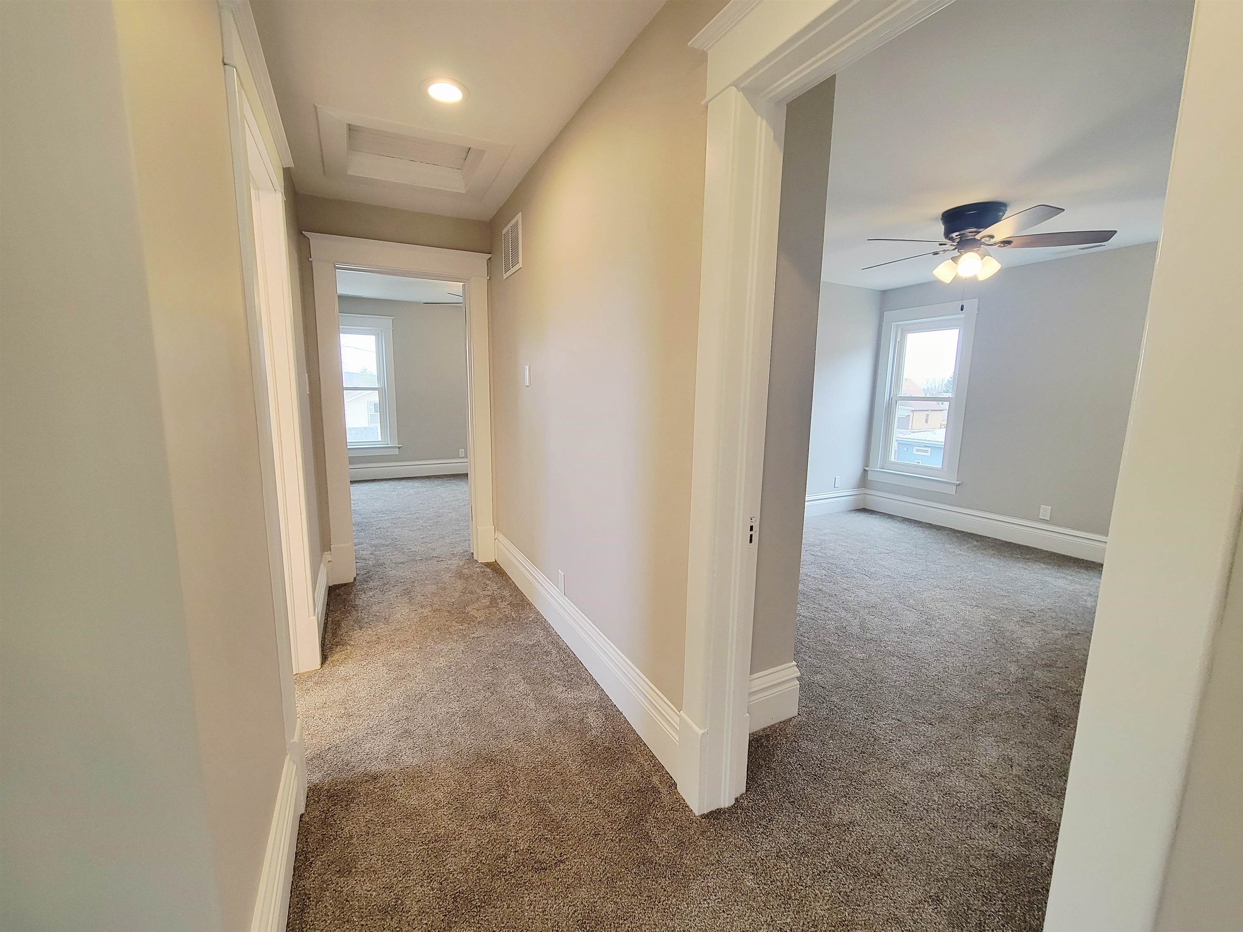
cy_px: 466
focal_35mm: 13
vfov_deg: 89.9
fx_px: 467
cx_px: 622
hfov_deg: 106.2
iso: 160
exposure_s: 1/60.2
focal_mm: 2.2
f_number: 2.2
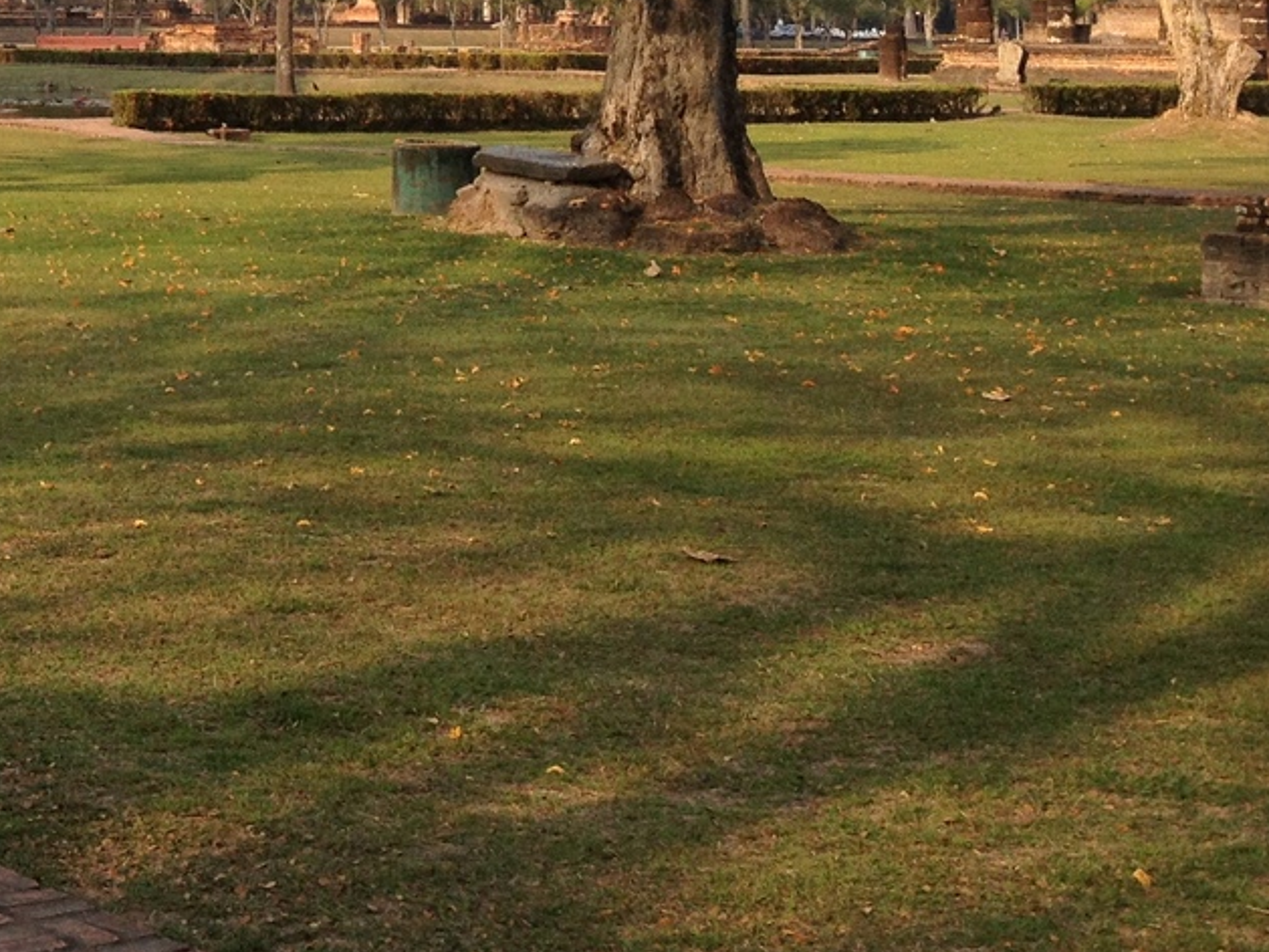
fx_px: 3263
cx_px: -180
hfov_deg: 20.8
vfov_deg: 16.0
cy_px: -194
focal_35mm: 89
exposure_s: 1/849
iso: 50
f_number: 2.4
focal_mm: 4.28
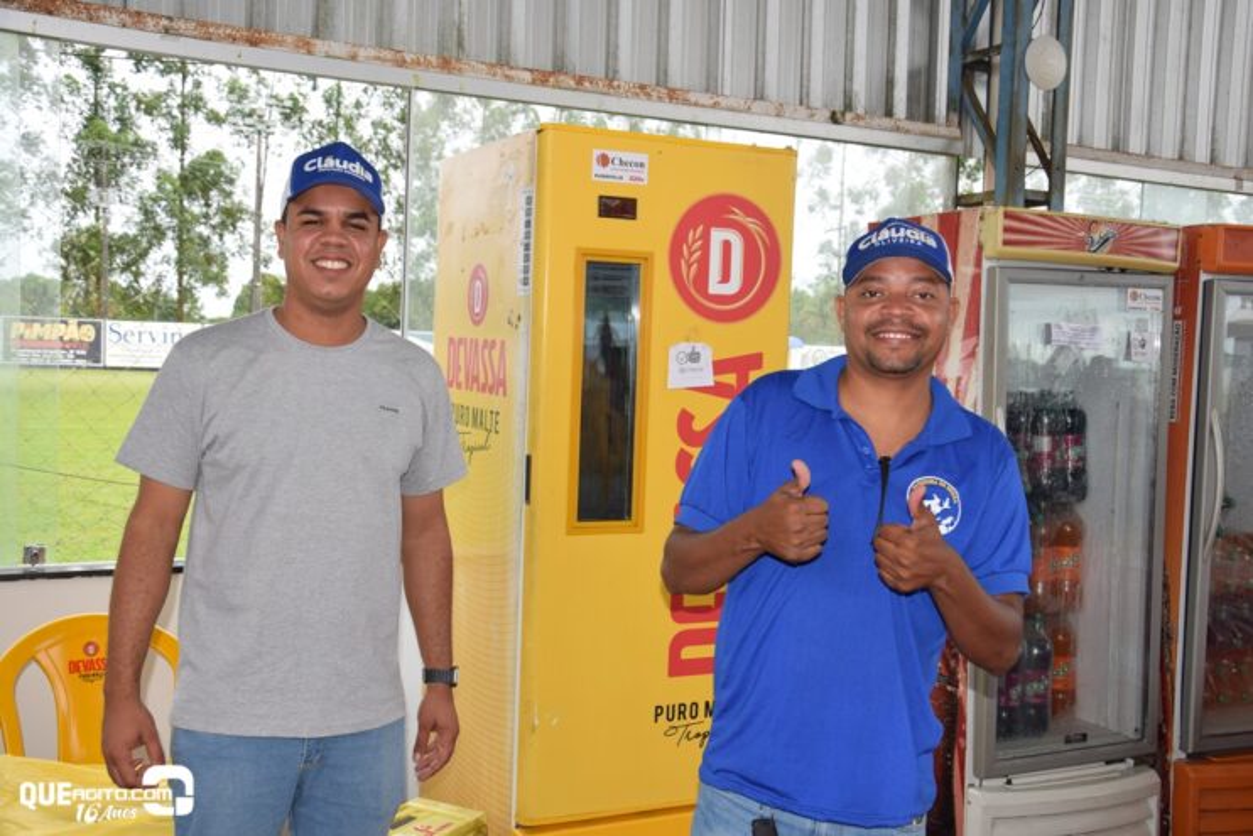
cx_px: 626
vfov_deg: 35.5
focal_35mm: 38
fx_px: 1305
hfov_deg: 51.3
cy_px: 418
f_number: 5.6
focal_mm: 25
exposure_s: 1/125
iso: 125
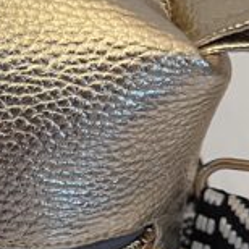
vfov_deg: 14.5
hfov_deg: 13.1
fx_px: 968
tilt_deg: -41.3
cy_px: 215
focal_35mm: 119
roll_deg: -1.4
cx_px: -209
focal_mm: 5.1
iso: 250
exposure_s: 1/50
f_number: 1.6
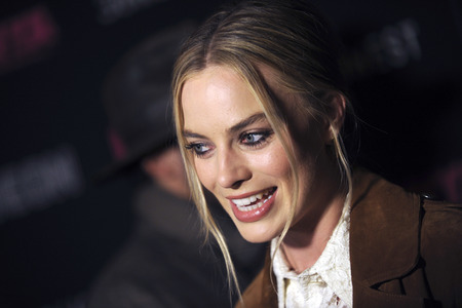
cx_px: 231
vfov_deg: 10.2
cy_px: 154
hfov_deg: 15.2
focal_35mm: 135
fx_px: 1732
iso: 1600
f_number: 3.2
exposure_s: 1/250
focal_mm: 135
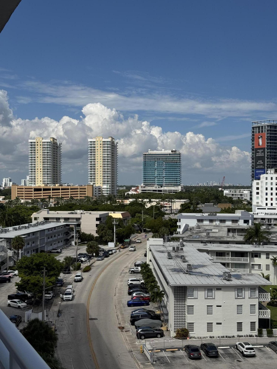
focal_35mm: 48
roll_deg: +0.3
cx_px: 138
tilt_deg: +0.4
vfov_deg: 39.7
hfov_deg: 30.3
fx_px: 512
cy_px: 184
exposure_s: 1/10526
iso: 64
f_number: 1.78
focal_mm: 6.76
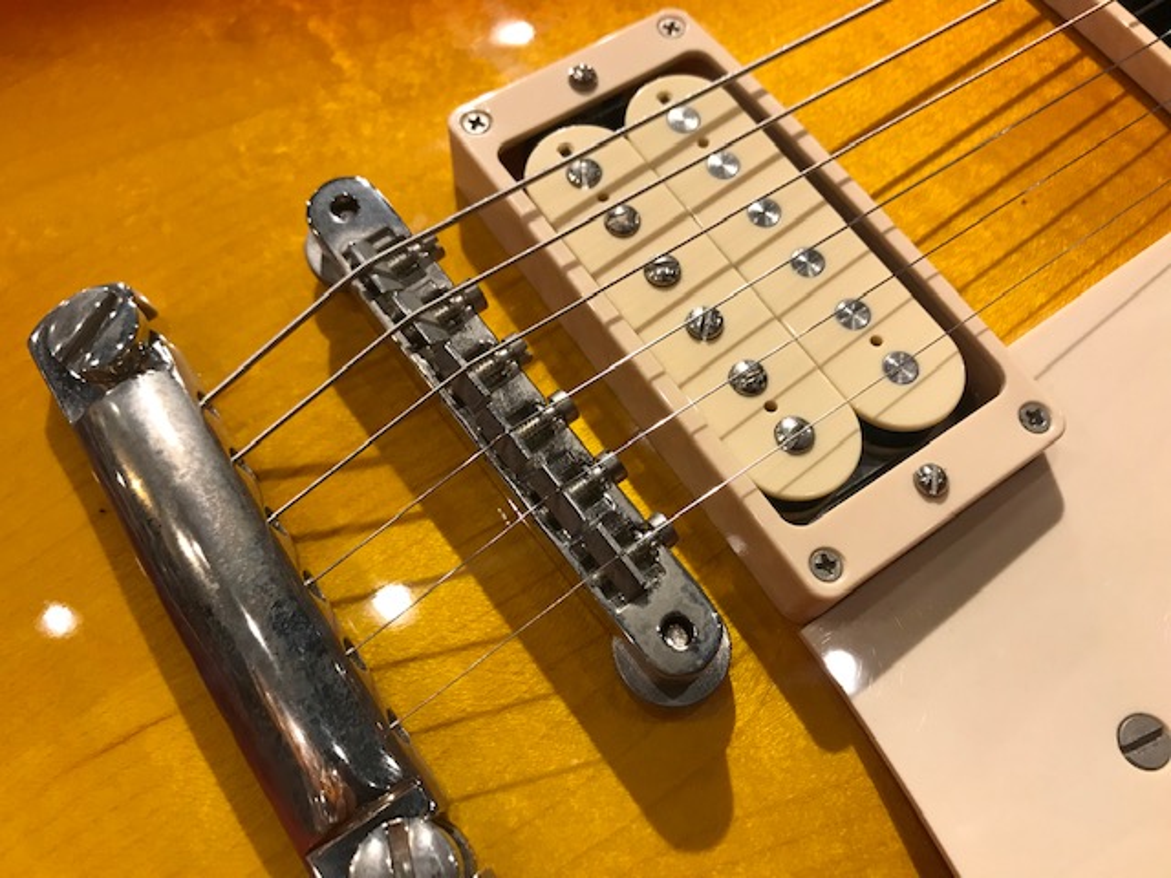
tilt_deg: -27.6
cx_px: 586
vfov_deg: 49.7
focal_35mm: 28
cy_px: 439
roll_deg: +0.8
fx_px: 947
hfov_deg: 63.4
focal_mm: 3.99
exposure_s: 1/25
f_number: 1.8
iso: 32
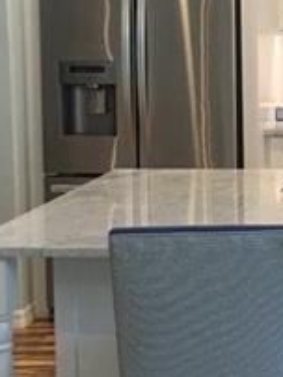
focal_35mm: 110
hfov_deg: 12.4
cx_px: 501
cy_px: 116
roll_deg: -0.6
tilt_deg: -3.3
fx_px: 1197
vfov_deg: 17.8
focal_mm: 4.15
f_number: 2.2
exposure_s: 1/30
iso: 40
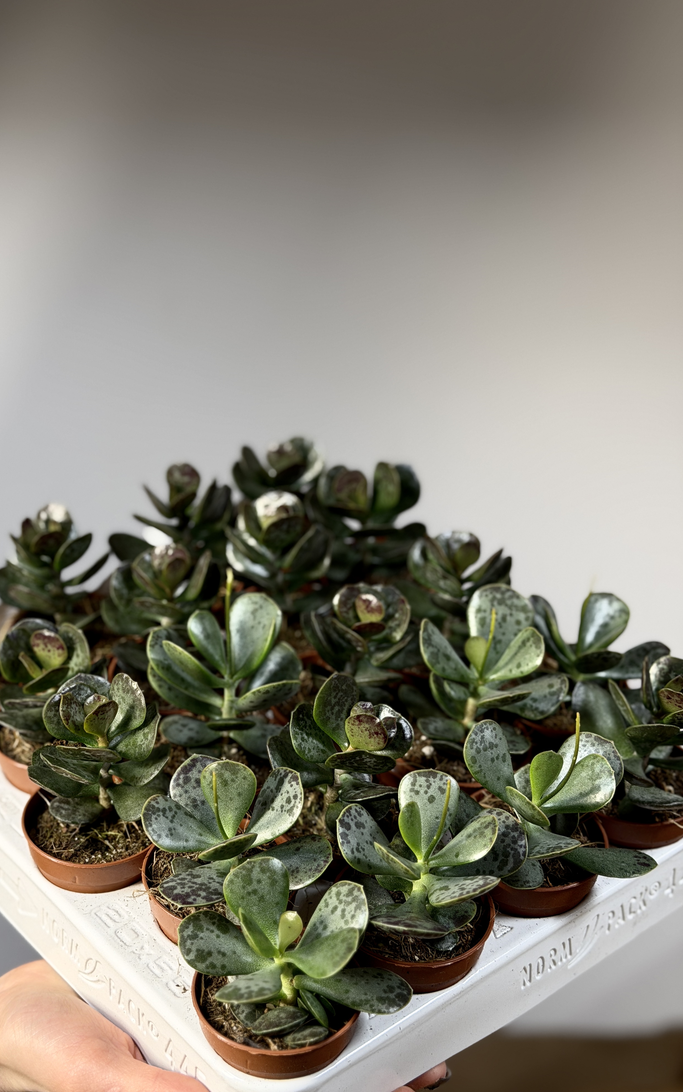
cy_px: 548
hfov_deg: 24.8
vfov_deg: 38.9
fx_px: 1549
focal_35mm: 52
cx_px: 266
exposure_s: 1/106
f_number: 1.78
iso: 100
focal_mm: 6.76
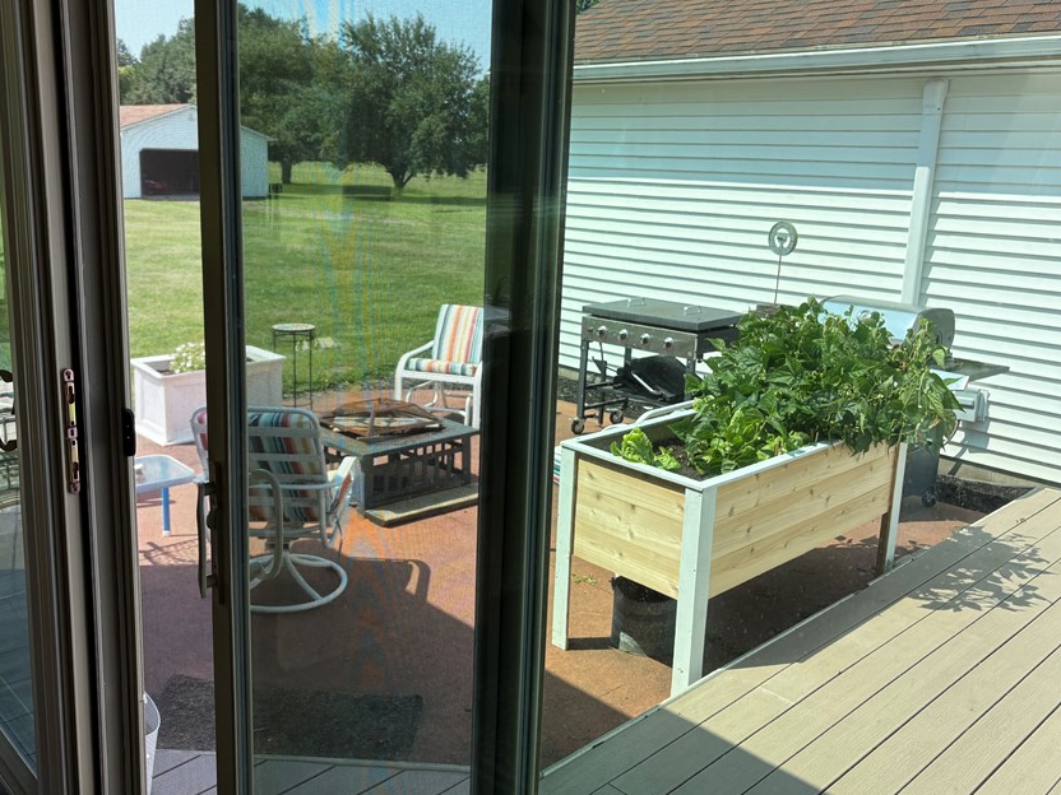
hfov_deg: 56.7
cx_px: 483
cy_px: 355
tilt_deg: -11.6
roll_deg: -0.7
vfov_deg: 44.1
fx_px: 981
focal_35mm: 32
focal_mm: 5.96
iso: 50
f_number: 1.6
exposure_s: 1/920
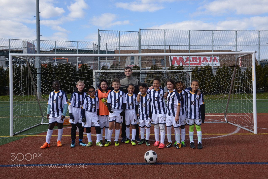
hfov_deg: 53.1
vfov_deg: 36.9
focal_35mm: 36
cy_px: 90
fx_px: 268
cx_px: 134
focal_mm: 36
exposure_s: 1/60
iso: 250
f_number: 22
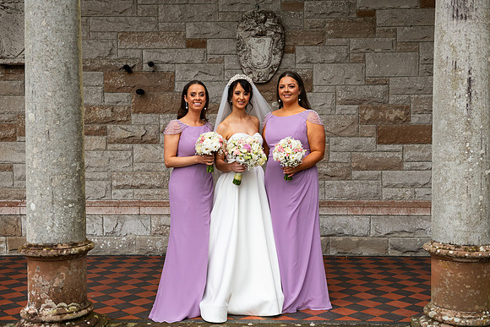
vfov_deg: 30.5
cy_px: 164
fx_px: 599
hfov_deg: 44.5
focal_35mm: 44
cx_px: 245
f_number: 5
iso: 320
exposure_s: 1/160
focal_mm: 44
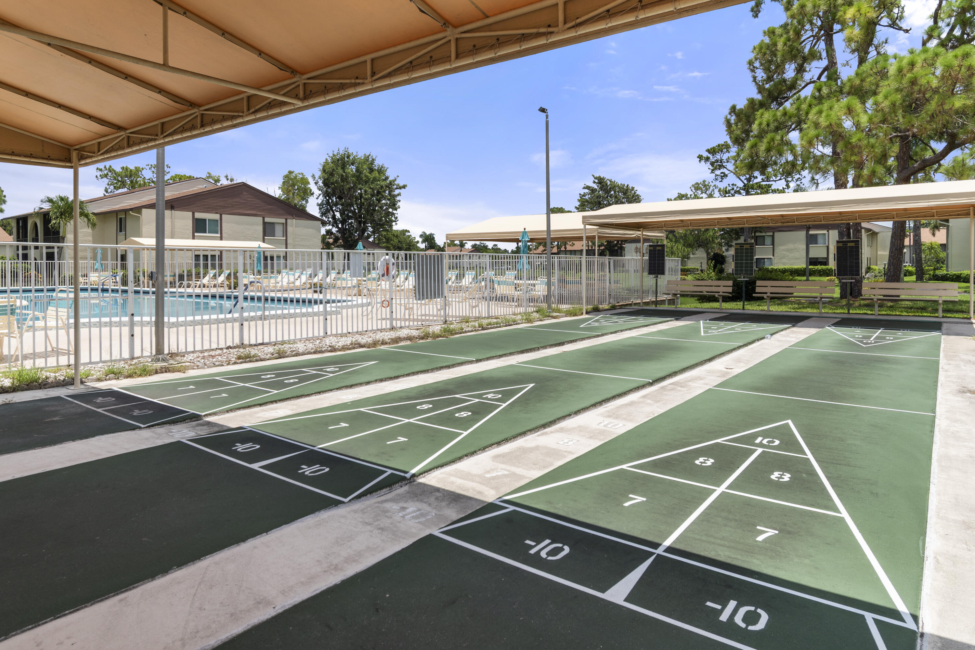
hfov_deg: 81.2
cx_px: 488
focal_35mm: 21
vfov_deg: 59.5
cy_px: 325
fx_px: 569
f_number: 8
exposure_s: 1/250
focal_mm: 14
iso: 100
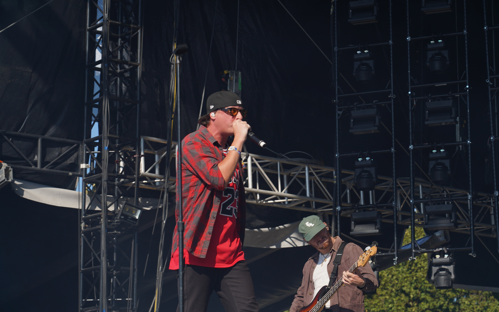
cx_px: 251
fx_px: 1469
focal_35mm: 108
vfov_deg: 12.1
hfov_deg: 19.3
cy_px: 148
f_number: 7.1
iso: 100
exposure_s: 1/400
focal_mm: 105
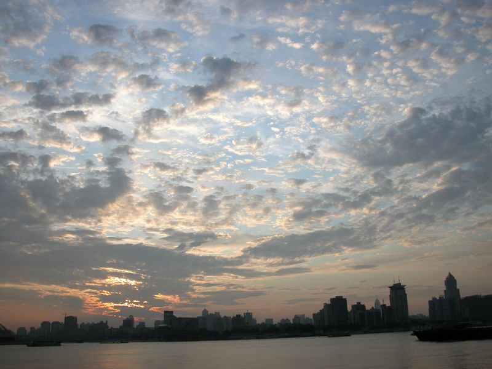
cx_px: 246
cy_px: 184
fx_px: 497
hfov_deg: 52.6
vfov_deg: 40.7
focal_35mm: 35
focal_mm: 8.9
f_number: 5.6
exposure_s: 1/267
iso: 100
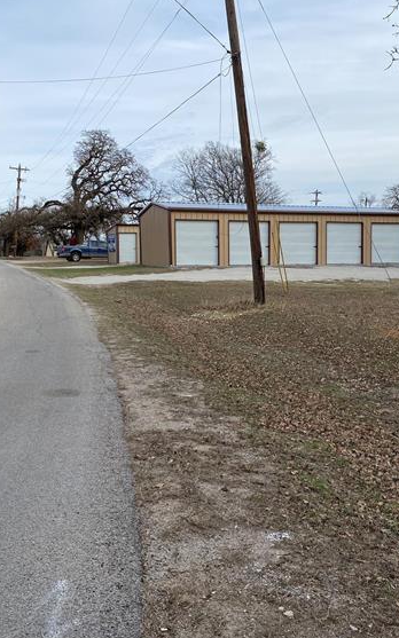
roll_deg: +0.1
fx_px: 661
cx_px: 245
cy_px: 288
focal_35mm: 38
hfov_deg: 33.4
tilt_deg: -2.5
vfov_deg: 51.5
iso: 32
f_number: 1.8
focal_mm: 4.25
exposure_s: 1/2315
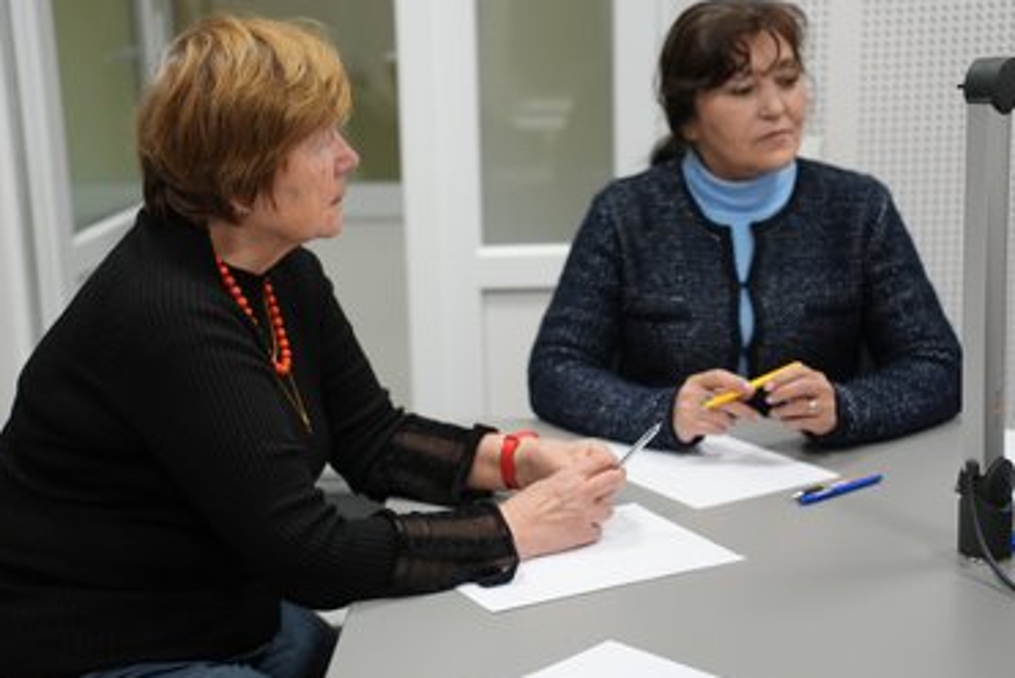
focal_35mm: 70
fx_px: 1975
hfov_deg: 28.8
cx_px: 473
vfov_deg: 19.5
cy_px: 340
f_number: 3.2
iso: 1250
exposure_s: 1/160
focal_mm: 65
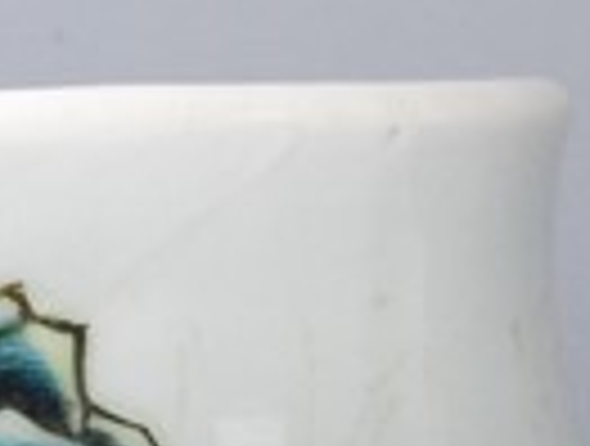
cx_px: -117
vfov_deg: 7.4
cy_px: 304
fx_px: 3452
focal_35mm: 202
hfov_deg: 9.6
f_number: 20
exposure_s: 1/125
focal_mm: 46
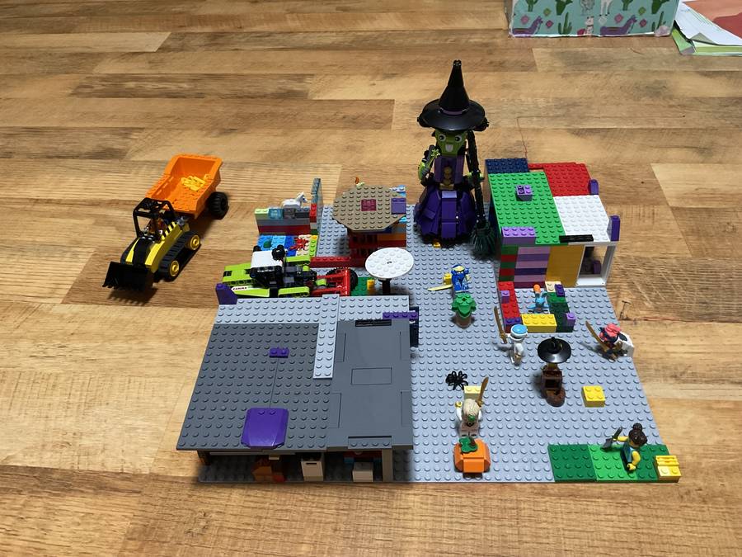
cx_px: 371
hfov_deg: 61.7
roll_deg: +3.7
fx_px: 622
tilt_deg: -43.0
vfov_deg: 48.2
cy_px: 278
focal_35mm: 29
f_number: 1.8
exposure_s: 1/40
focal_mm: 3
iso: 200
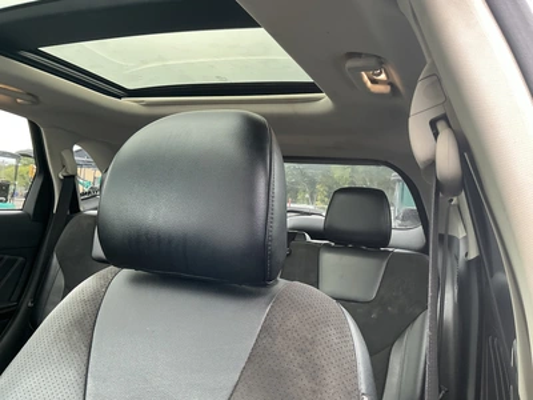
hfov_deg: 63.4
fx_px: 431
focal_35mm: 28
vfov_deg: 49.7
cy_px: 200
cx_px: 266
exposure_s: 1/60
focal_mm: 3
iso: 64
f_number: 1.8
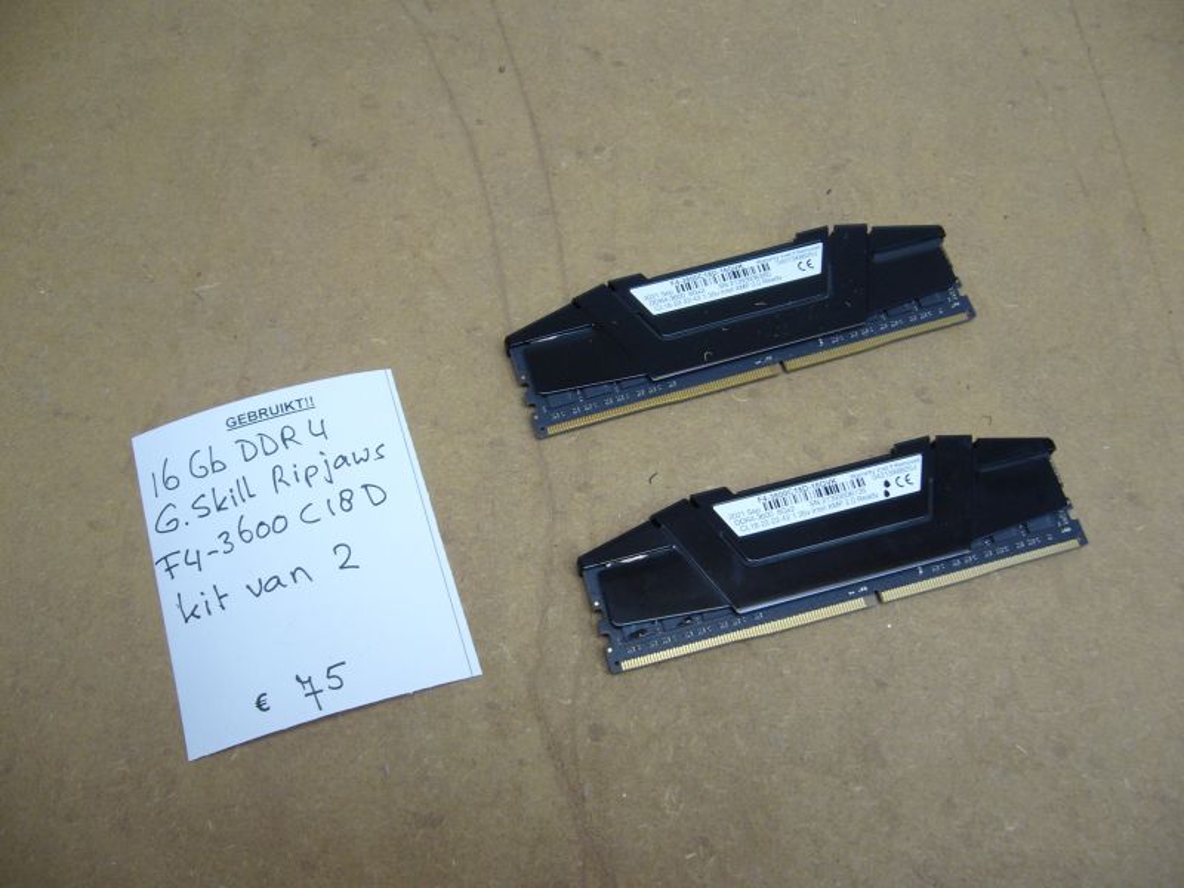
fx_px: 1197
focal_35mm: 35
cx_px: 592
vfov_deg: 40.7
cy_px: 444
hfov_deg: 52.6
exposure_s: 1/25
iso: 80
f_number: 2.8
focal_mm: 5.8
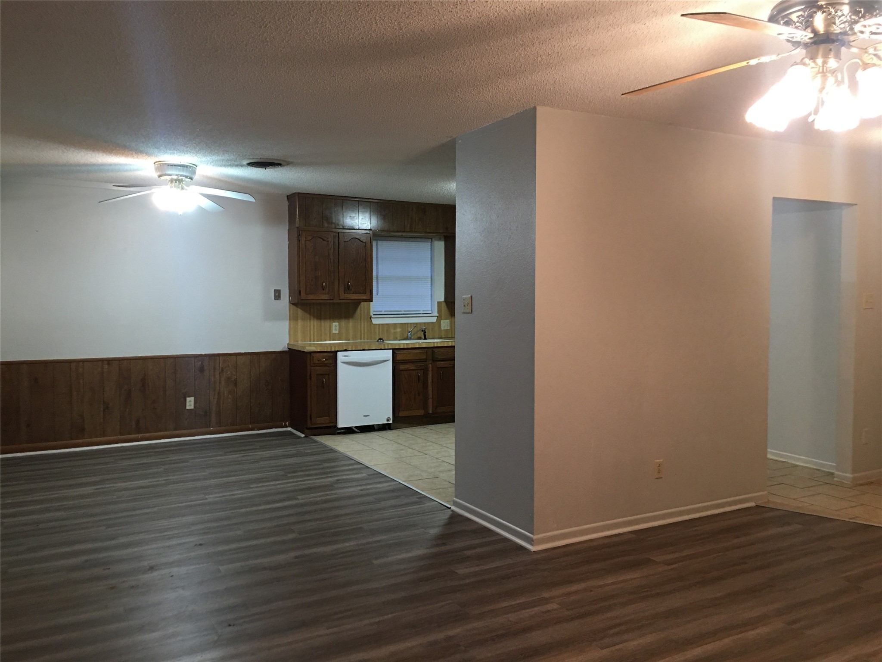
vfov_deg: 48.2
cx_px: 441
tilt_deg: -2.3
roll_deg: -0.6
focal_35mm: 29
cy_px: 331
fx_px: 739
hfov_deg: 61.7
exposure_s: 1/15
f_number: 2.2
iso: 80
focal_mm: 4.15
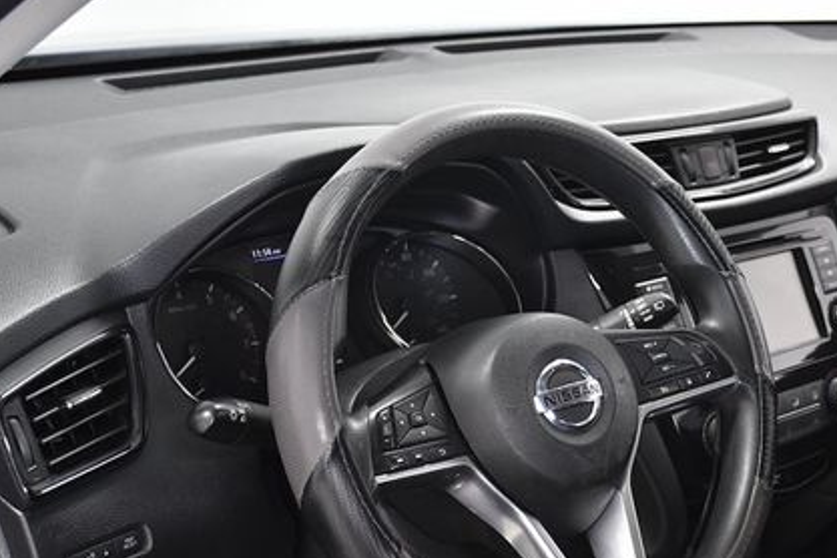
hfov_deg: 28.9
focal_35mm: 69
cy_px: 388
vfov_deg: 19.6
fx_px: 1604
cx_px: 590
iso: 2500
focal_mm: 30
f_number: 4
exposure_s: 1/250
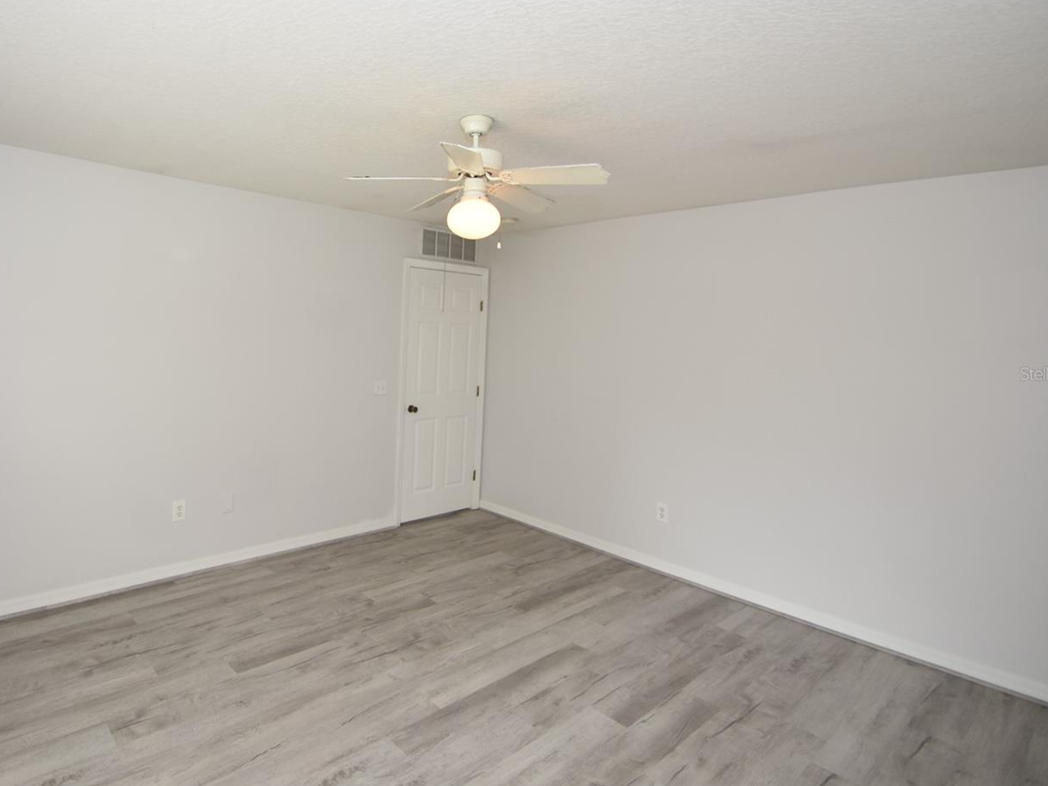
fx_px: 575
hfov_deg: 83.4
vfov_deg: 68.7
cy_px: 374
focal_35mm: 19
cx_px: 407
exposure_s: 1/60
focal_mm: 10
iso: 280
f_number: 4
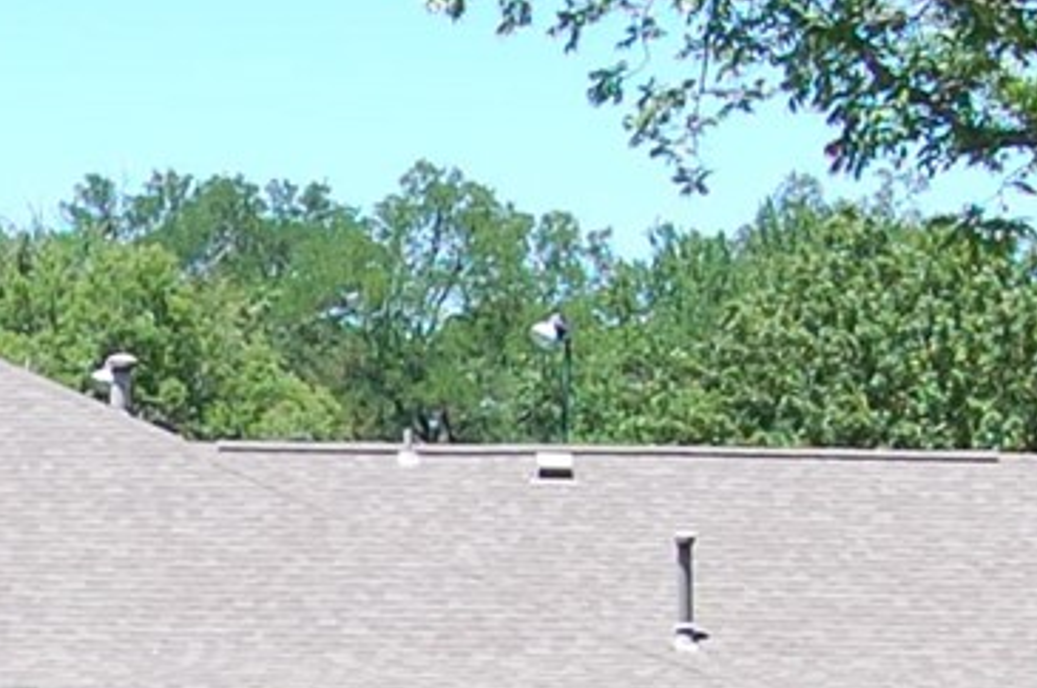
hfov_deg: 12.5
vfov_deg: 8.4
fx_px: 4630
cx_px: -166
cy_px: 932
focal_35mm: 161
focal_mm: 18
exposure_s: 1/250
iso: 200
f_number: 8
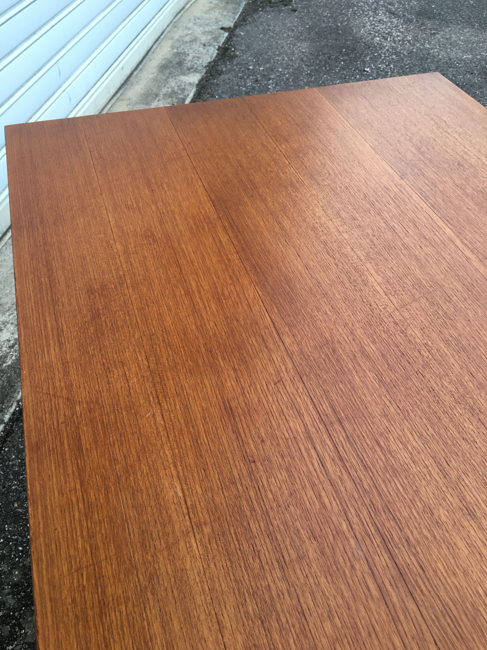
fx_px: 544
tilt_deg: -45.4
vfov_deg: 61.7
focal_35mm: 29
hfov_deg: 48.2
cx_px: 244
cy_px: 325
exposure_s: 1/100
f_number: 2.2
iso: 25
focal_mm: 4.15
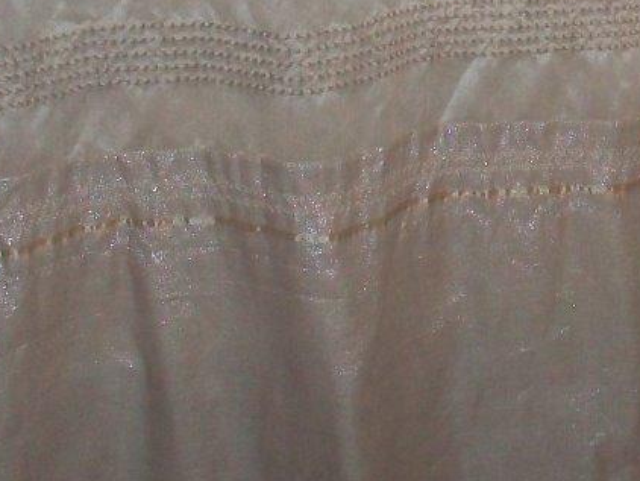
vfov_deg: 12.6
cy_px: -30
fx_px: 2146
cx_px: 661
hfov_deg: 16.6
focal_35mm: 116
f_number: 2.8
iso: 120
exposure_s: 1/60
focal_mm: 5.7
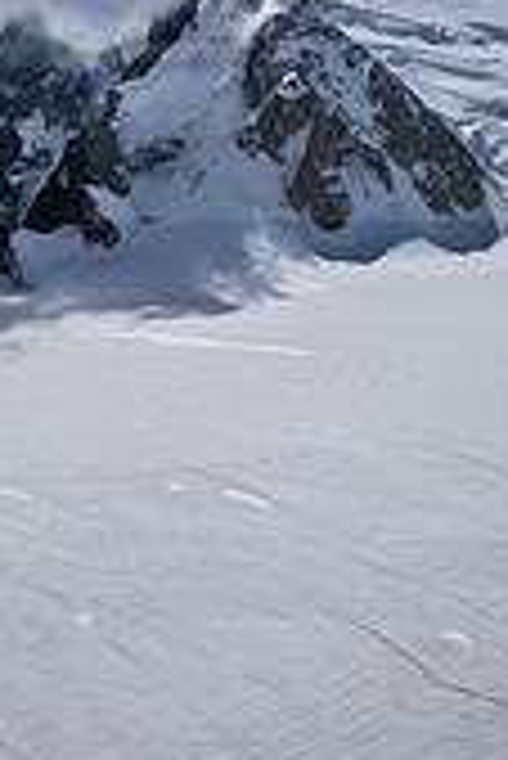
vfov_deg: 41.8
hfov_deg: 32.4
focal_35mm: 40
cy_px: -4
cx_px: 90
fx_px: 845
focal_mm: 10
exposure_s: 1/500
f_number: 22
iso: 200
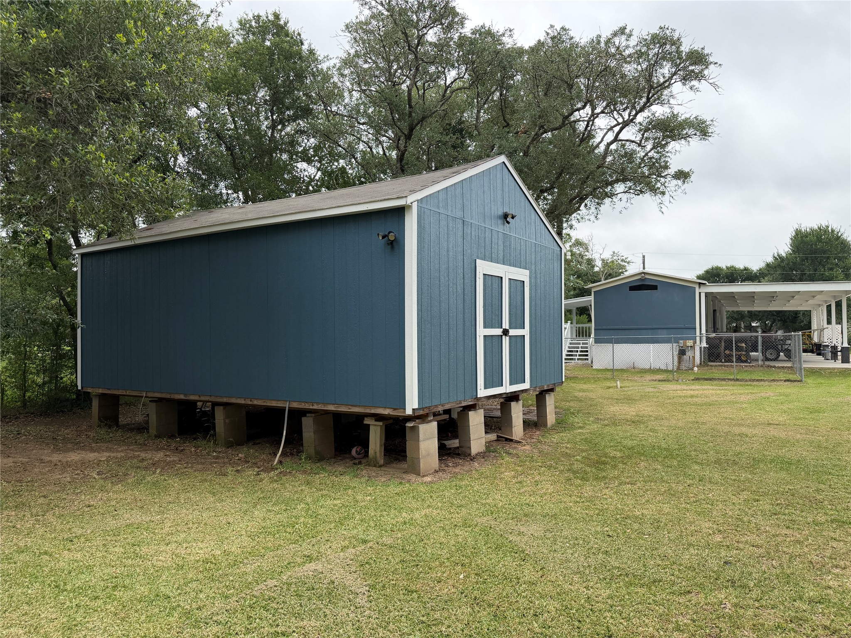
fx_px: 590
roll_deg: +1.2
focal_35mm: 24
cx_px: 426
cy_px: 319
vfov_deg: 56.8
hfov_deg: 71.6
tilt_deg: +1.9
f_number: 1.78
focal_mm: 6.76
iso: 100
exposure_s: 1/2907
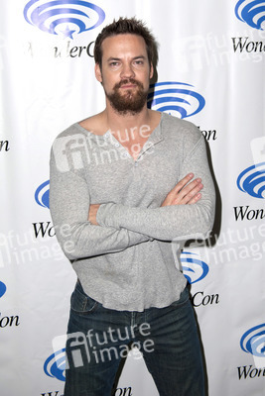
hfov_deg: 33.4
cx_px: 132
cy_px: 198
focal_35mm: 40
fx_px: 441
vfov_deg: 48.4
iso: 400
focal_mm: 40
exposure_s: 1/400
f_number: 4.5
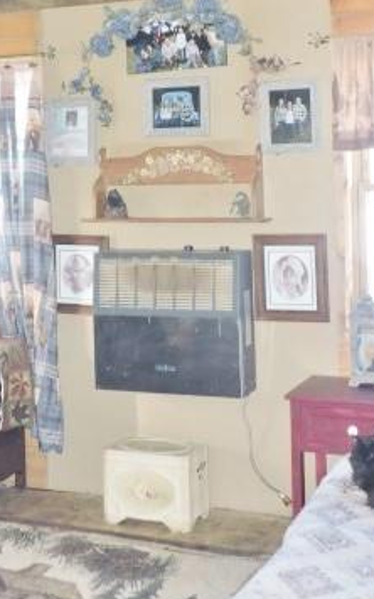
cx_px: 155
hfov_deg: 20.6
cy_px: 148
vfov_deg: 31.9
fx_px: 1027
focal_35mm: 63
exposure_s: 1/30
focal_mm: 5.9
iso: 280
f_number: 3.2
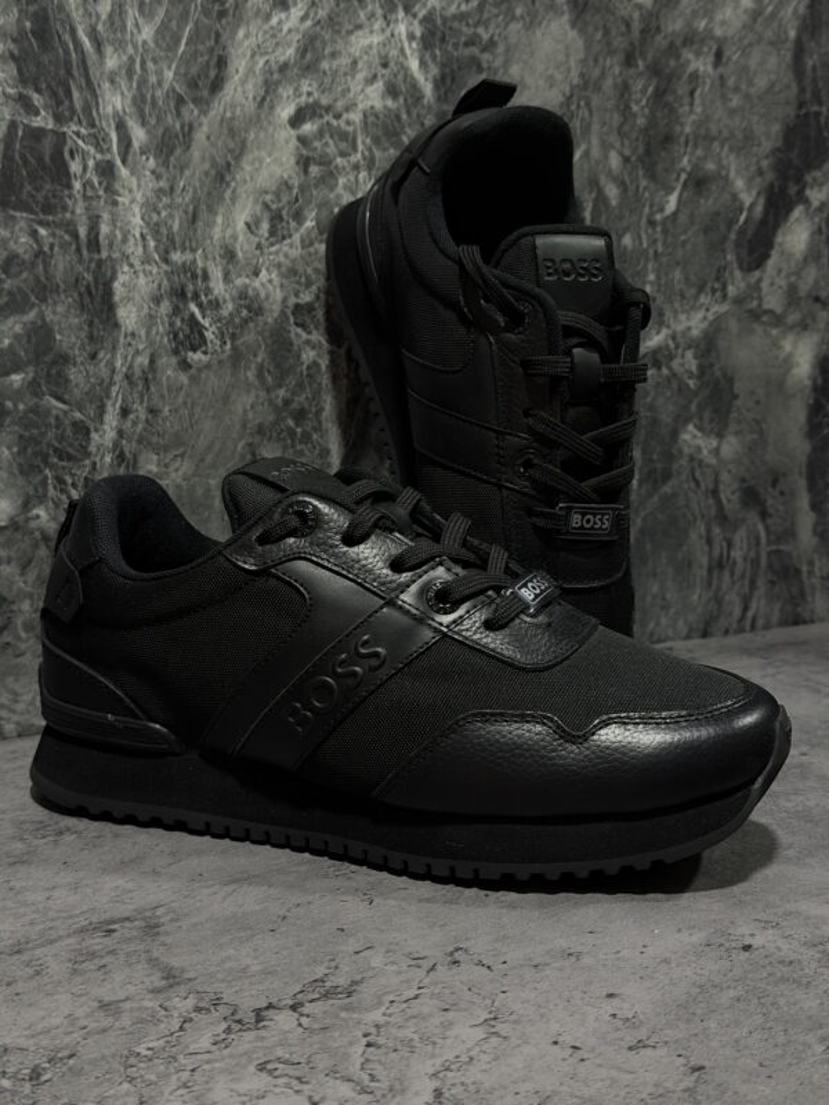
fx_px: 1533
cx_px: 414
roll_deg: -1.2
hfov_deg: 30.3
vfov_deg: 39.7
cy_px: 552
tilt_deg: -10.6
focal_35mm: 48
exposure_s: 1/40
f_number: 1.78
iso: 400
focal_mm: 6.76
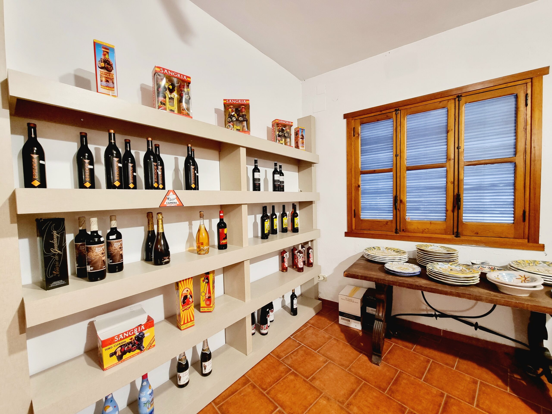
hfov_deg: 106.2
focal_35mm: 13
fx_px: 207
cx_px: 276
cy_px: 207
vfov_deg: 89.9
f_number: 2.2
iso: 250
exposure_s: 1/50
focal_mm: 2.2
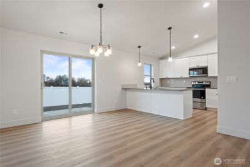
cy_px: 84
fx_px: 138
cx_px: 125
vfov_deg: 62.5
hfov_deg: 84.5
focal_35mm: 20
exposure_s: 1/8
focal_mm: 19.8
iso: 250
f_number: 9
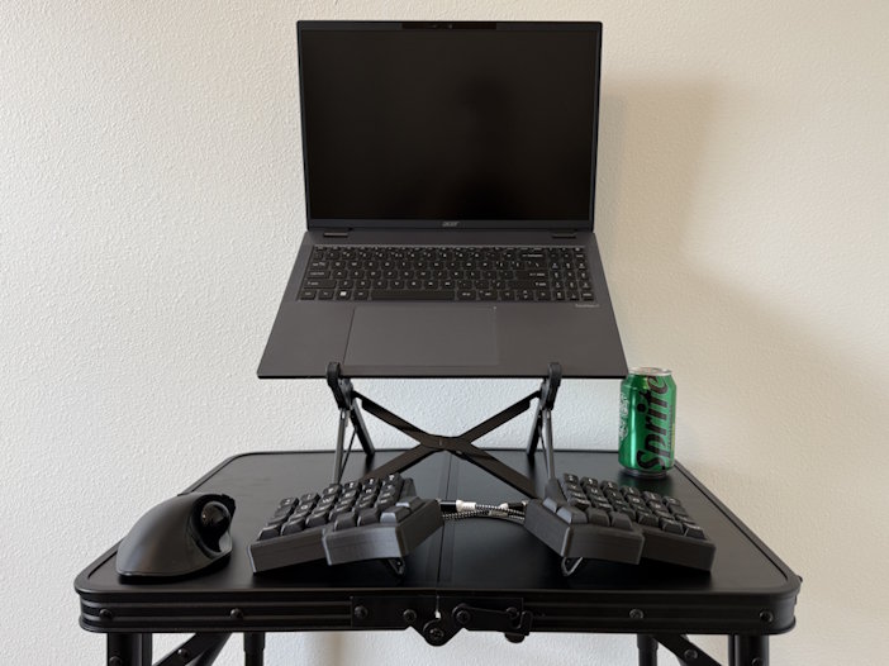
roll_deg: -0.1
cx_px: 444
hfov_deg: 71.6
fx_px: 616
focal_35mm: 24
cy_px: 333
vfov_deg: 56.8
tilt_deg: -6.0
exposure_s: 1/60
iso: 125
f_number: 1.78
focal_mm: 6.76
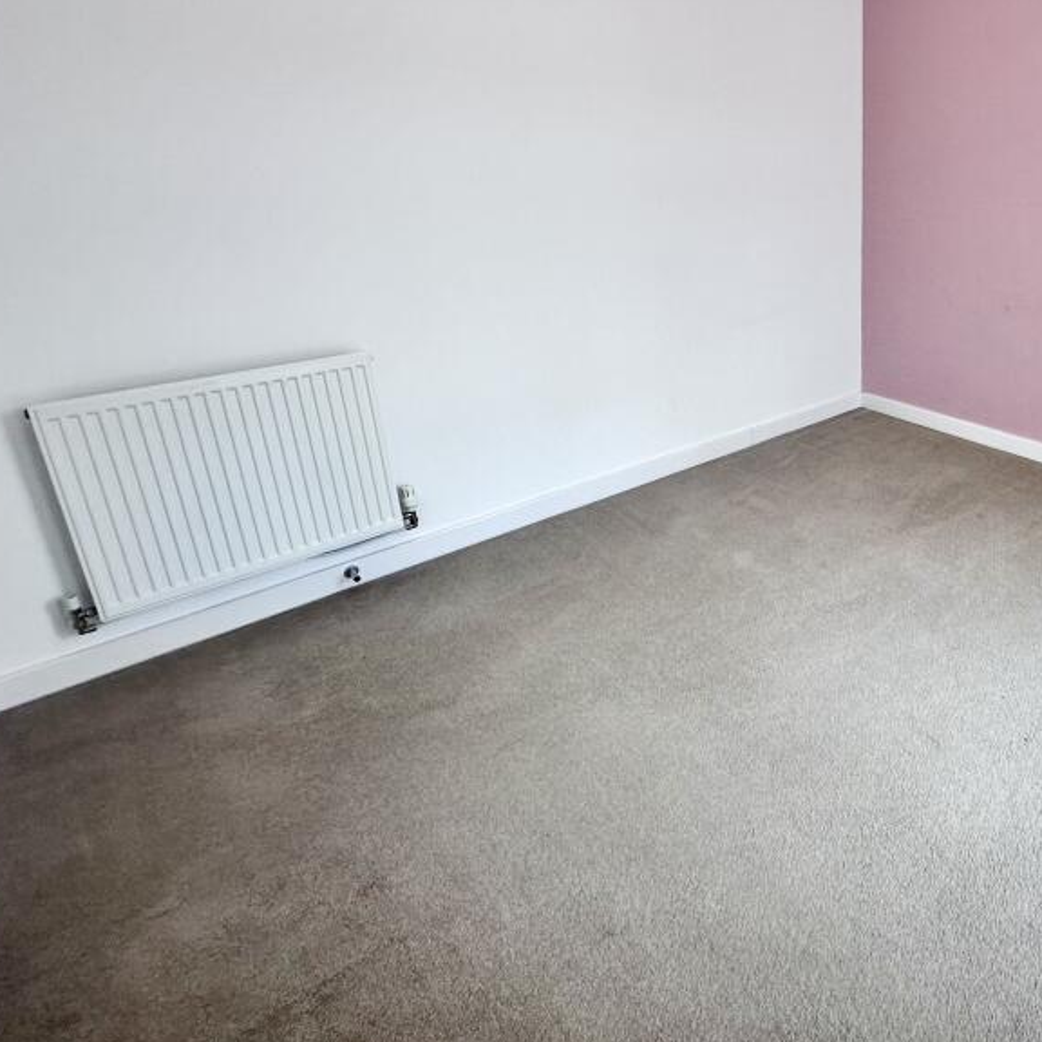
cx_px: 872
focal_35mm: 22
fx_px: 749
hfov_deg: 62.1
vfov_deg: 68.2
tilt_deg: -17.0
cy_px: 369
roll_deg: -0.5
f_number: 2.2
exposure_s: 1/100
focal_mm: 2.22
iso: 160
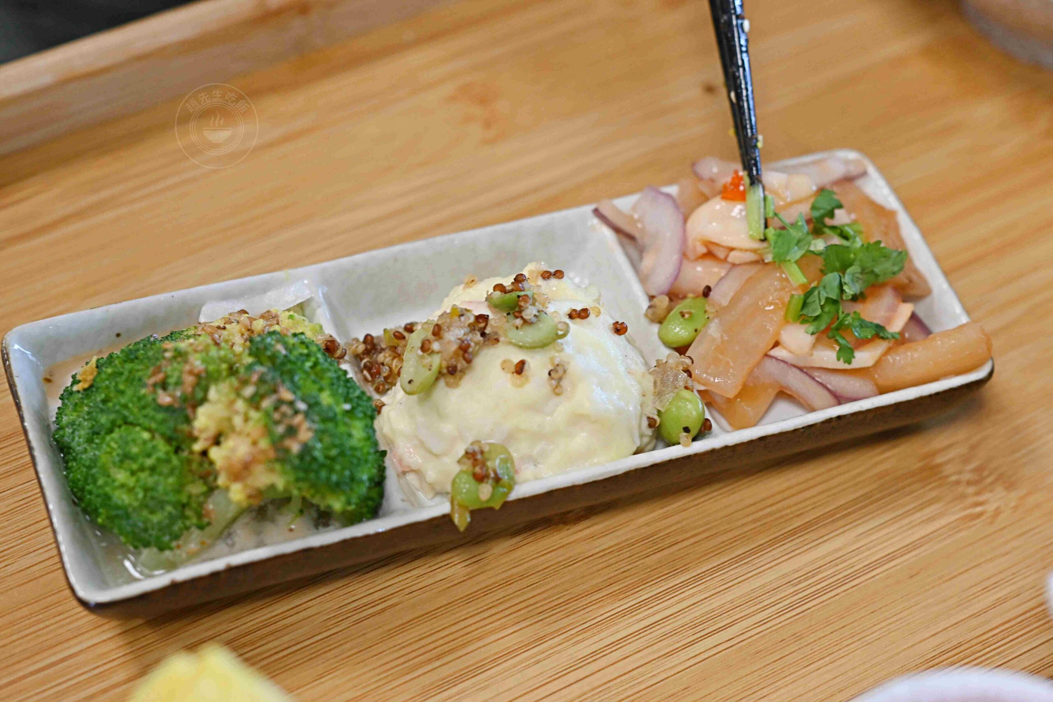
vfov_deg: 18.2
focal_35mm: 75
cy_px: 351
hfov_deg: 27.0
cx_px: 526
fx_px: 2194
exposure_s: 1/200
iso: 560
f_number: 3.2
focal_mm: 50
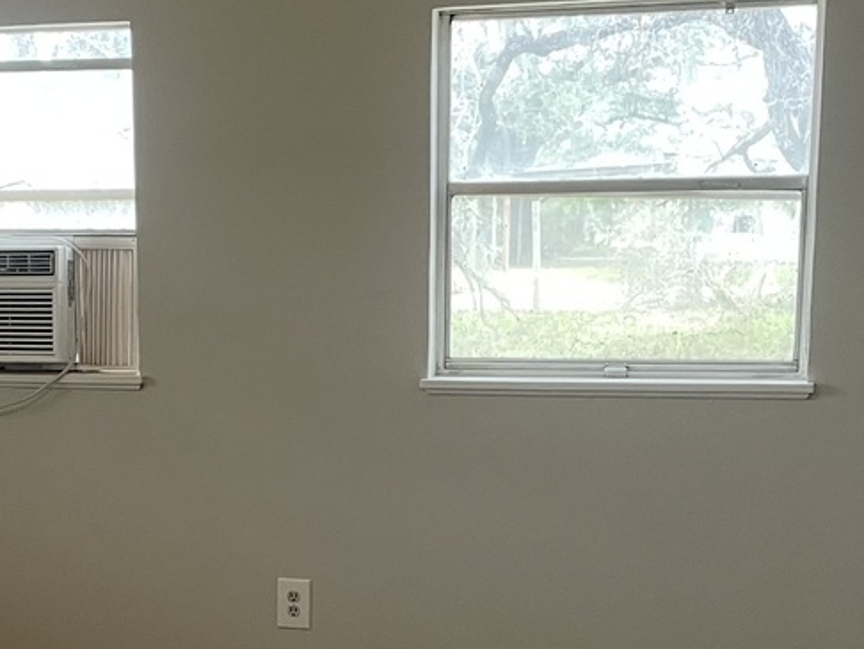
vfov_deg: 18.8
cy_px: 592
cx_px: 215
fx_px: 1923
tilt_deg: -11.7
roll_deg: -0.1
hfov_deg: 25.0
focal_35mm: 77
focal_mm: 4.2
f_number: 1.6
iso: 100
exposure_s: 1/60
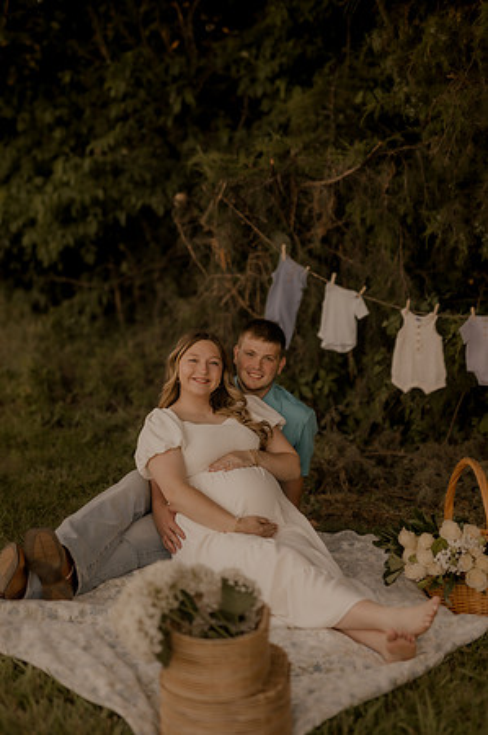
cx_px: 244
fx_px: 1019
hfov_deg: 26.9
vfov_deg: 39.6
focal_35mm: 50
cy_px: 368
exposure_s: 1/1000
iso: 200
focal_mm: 50
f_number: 1.4
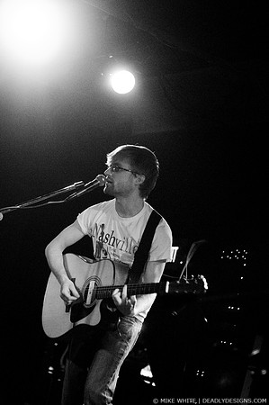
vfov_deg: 23.4
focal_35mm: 87
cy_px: 202
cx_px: 134
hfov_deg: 15.7
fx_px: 977
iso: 1250
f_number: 2.8
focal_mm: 58
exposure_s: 1/50
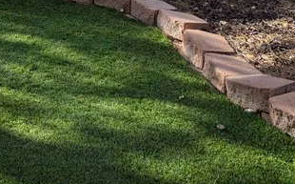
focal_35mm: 84
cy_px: -180
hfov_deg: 21.6
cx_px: -116
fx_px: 675
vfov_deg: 13.4
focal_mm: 6.81
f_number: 1.85
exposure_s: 1/943
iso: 42
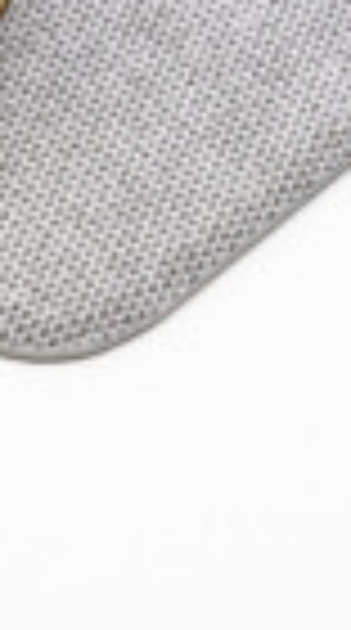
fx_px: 4200
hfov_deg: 4.6
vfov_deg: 8.5
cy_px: 25
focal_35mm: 252
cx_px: -558
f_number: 19
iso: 100
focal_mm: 70
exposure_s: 1/8
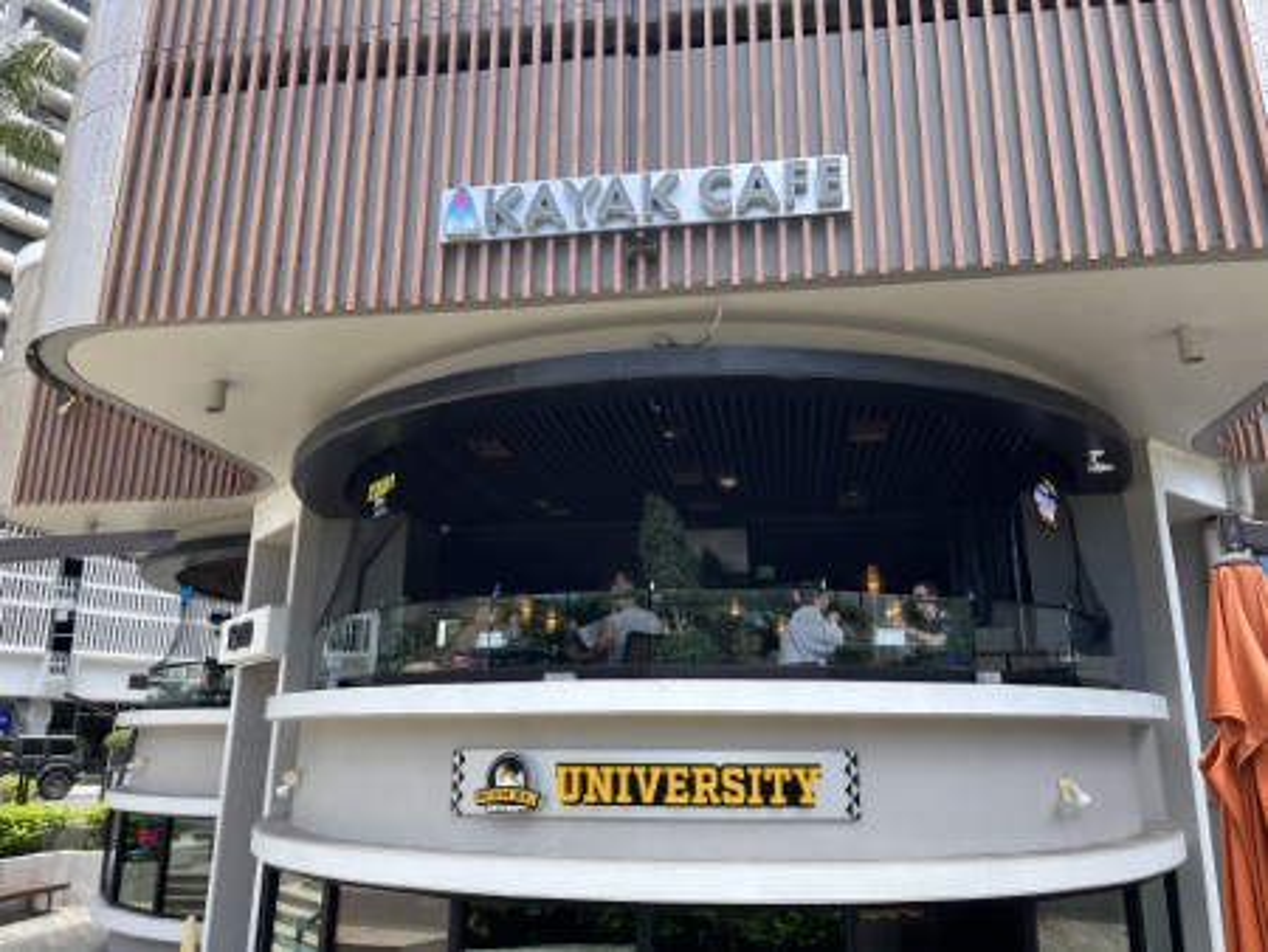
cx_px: 634
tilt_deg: +15.9
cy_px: 476
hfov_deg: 67.3
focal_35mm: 26
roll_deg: -0.1
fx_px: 953
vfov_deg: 53.1
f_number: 1.6
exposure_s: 1/821
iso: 50
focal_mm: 5.1
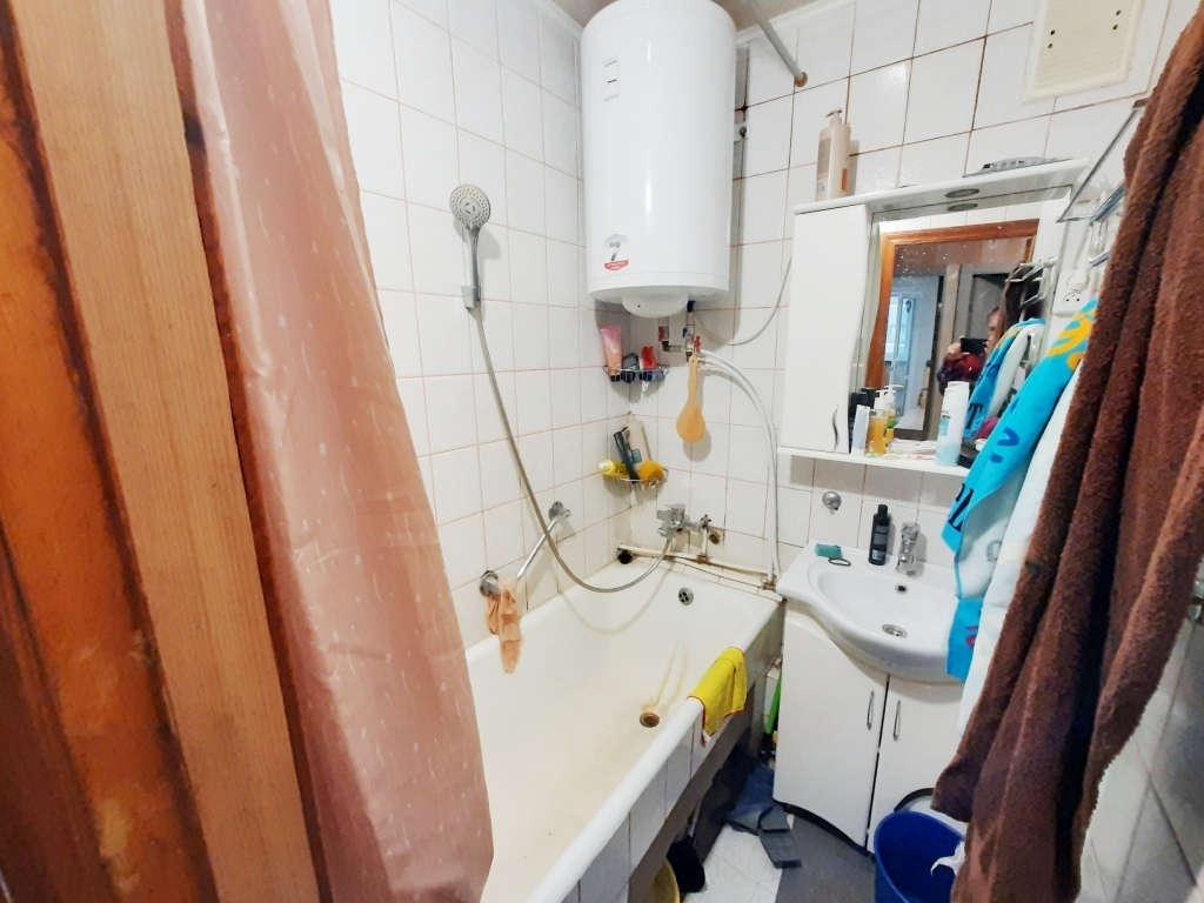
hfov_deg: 106.2
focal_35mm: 13
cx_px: 602
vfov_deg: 89.9
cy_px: 452
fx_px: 452
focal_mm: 1.42
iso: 200
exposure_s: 1/50
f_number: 2.2
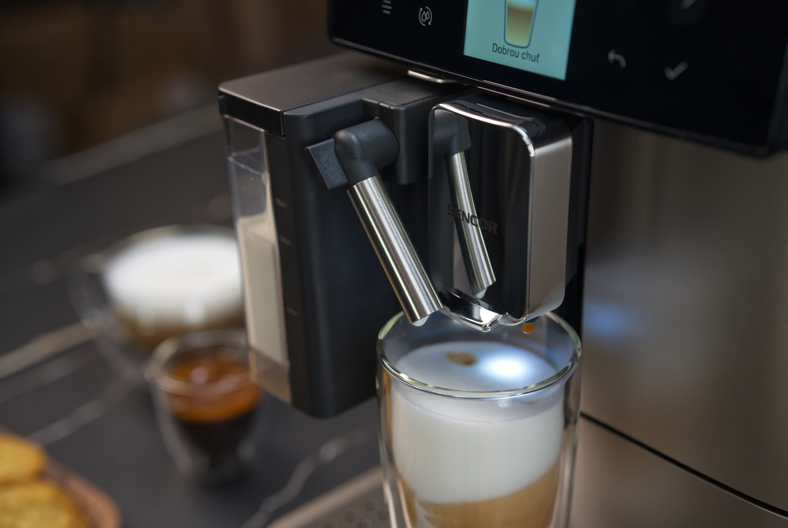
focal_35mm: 50
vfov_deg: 27.1
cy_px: 264
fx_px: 1096
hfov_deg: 39.6
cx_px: 394
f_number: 3.2
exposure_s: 1/320
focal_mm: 50
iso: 2500
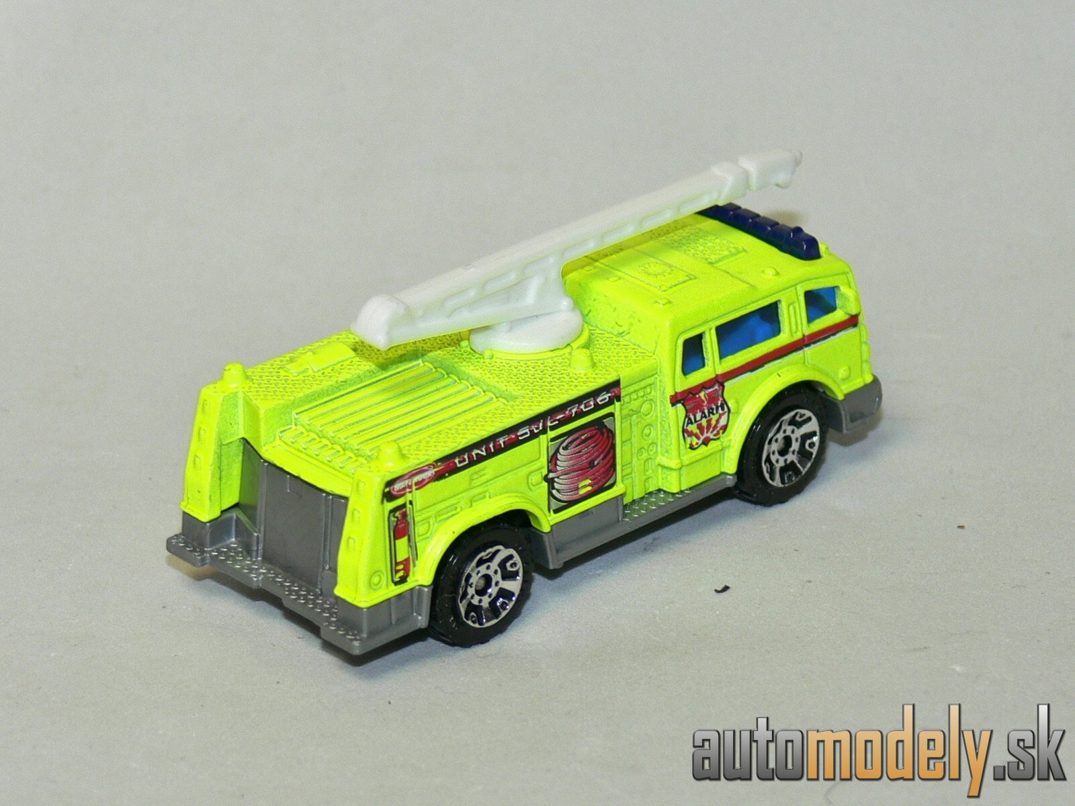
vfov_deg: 10.4
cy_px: 403
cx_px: 538
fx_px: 4441
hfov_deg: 13.8
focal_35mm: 143
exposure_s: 1/30
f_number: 3.2
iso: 100
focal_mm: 18.9
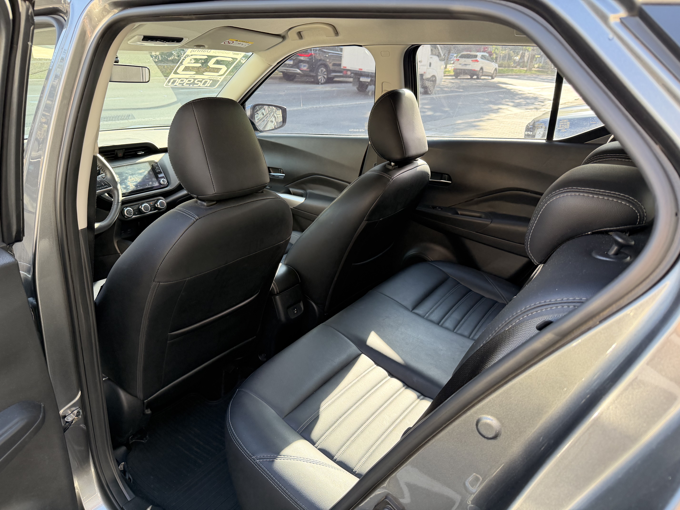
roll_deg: -2.2
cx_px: 340
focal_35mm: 24
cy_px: 255
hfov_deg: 71.6
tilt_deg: -23.4
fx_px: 471
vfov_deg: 56.8
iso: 160
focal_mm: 6.76
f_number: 1.78
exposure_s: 1/220
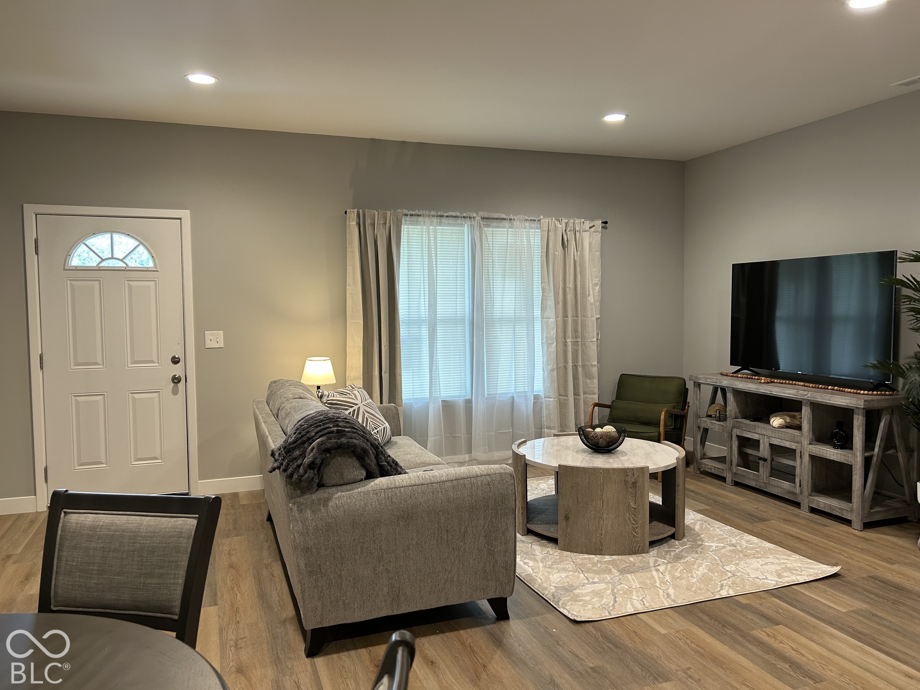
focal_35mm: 26
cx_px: 460
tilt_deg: -2.8
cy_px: 345
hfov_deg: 67.3
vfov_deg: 53.1
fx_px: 691
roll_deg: +0.9
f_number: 1.5
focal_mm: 5.7
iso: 100
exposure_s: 1/60
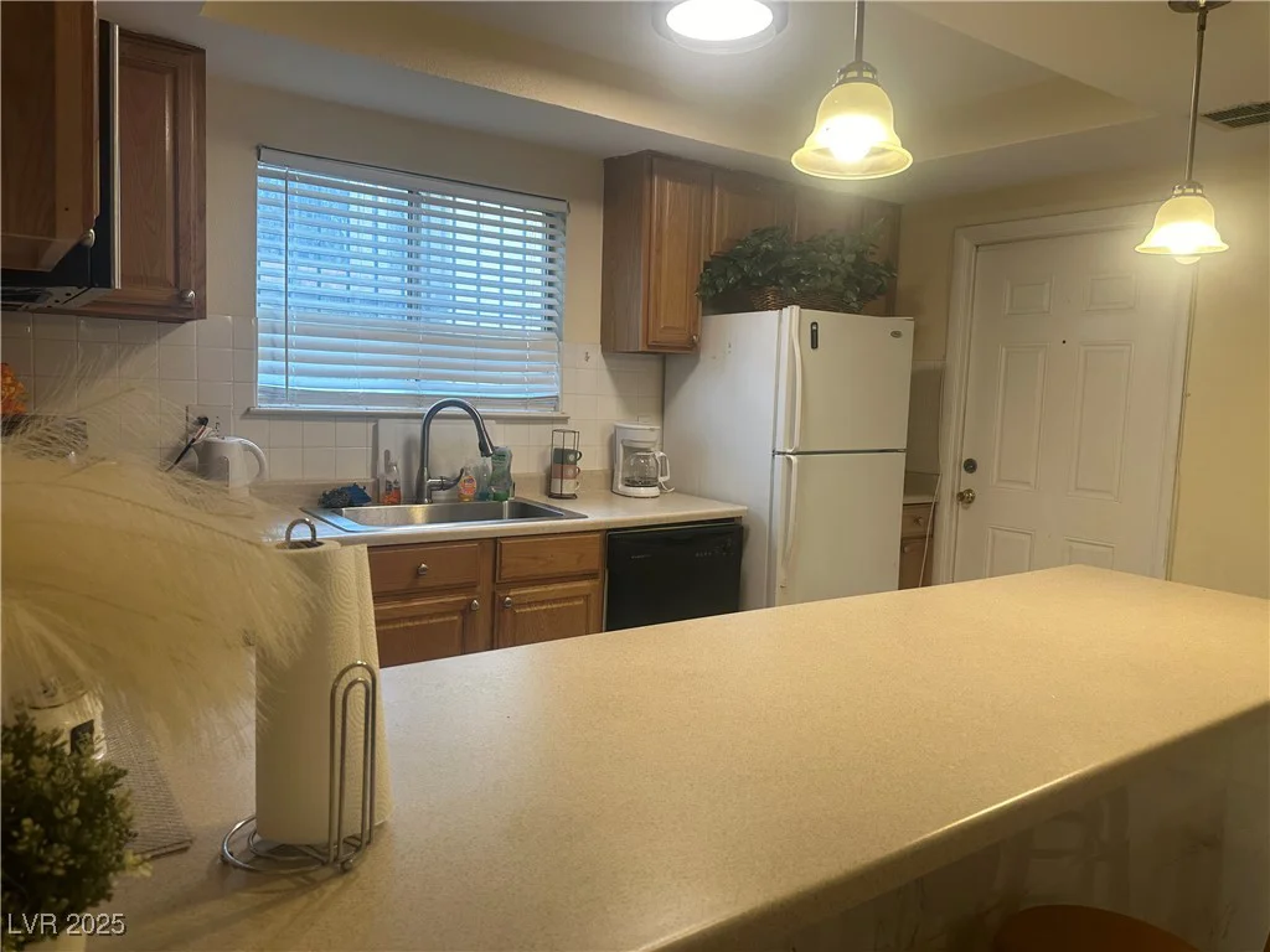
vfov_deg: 56.8
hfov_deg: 71.6
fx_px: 881
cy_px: 476
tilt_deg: -5.8
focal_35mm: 24
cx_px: 635
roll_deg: -2.1
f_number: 1.78
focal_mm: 6.86
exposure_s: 1/120
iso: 160
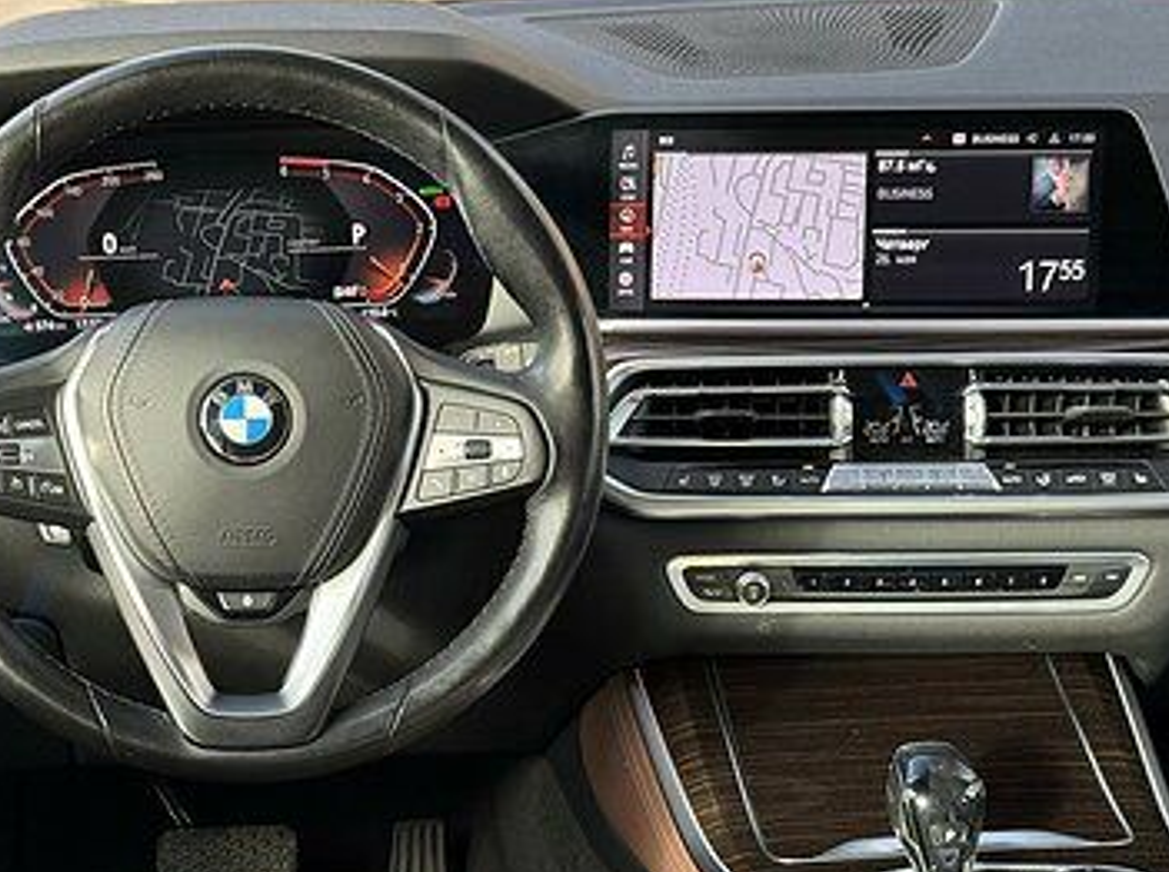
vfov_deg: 19.5
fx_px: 2528
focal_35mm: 75
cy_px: 589
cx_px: 390
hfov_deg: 25.9
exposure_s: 1/76
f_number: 1.78
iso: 100
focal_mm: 6.76
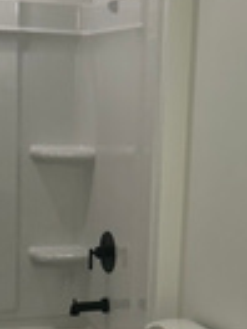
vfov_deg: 22.4
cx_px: 110
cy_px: 222
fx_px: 828
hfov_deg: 17.0
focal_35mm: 87
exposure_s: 1/120
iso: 64
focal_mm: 6.86
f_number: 1.78
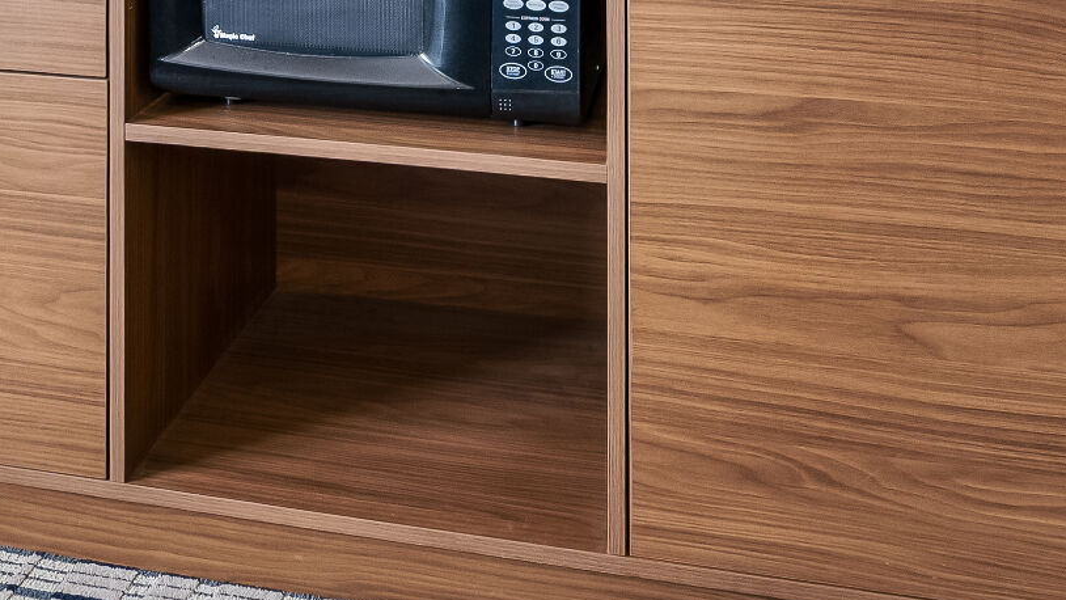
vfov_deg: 18.5
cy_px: -401
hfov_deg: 38.0
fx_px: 1526
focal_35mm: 54
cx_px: 351
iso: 800
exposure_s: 1/6
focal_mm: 14
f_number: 8
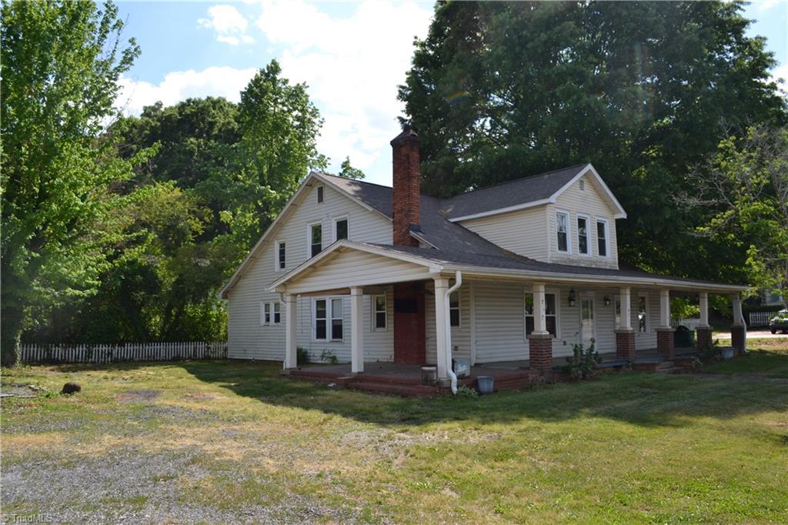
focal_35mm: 27
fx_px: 591
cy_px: 262
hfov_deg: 67.4
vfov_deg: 47.9
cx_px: 394
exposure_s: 1/200
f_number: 7.1
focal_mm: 18
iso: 100
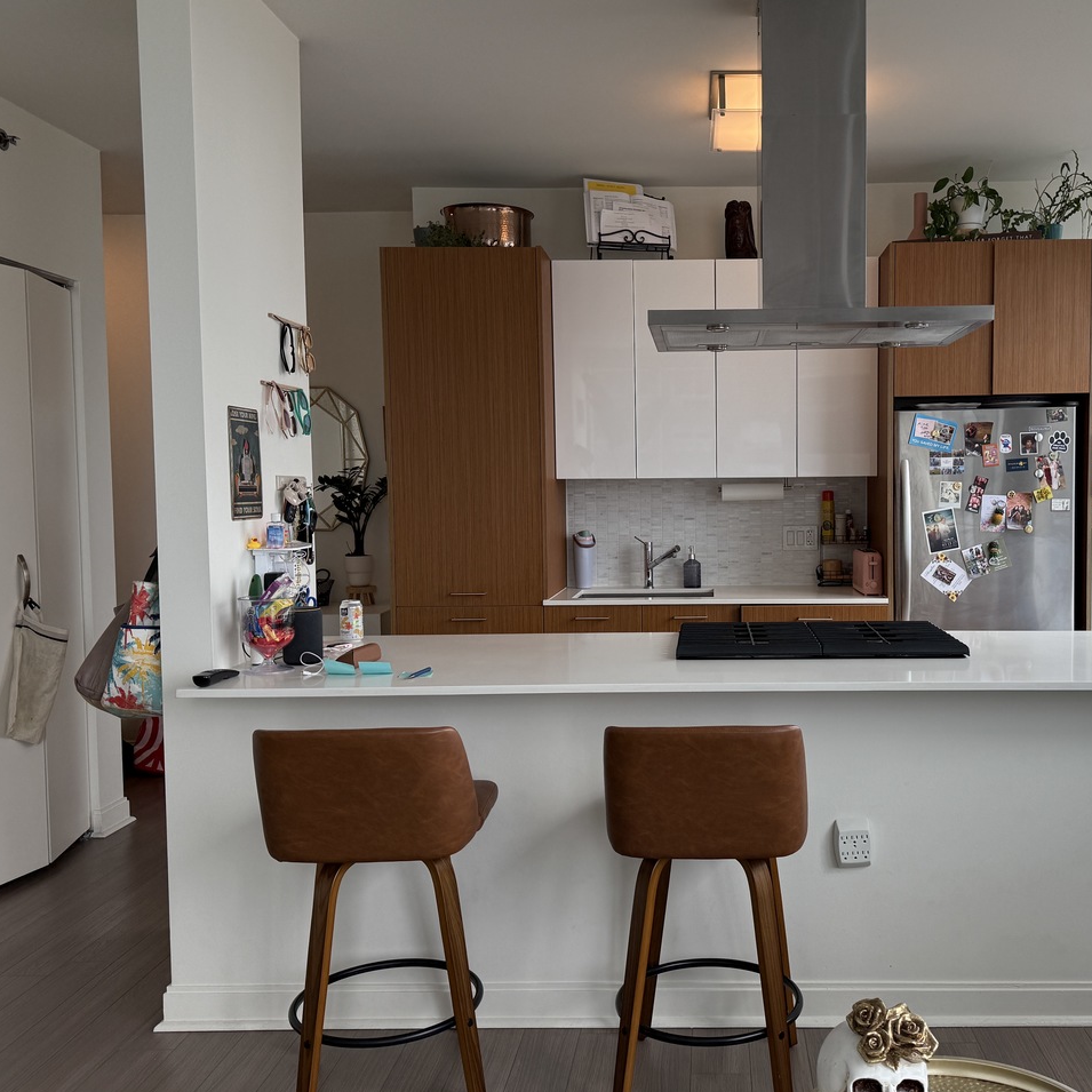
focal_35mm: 32
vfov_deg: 51.1
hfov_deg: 50.4
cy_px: 553
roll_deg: +0.5
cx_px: 707
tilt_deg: -2.3
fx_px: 1142
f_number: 1.78
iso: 80
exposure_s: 1/555
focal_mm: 6.76
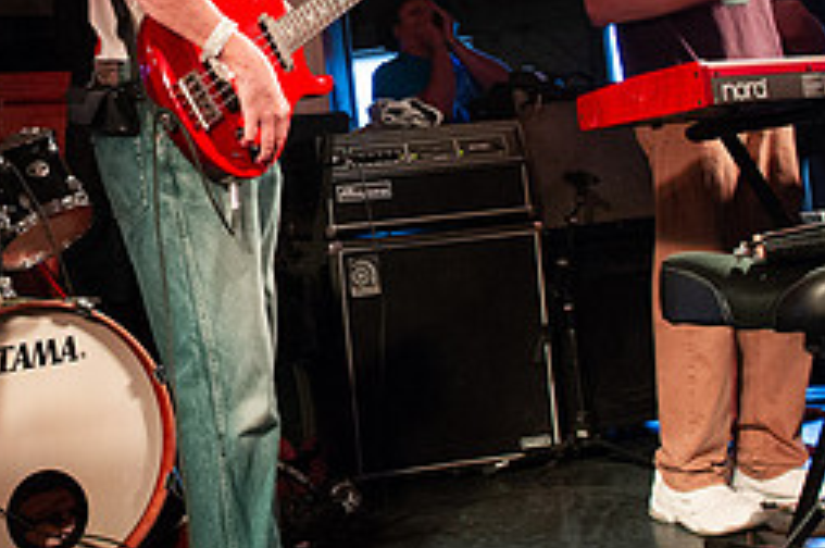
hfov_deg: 34.0
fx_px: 1259
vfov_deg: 24.4
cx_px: 62
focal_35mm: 55
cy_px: 179
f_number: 6.3
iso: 6400
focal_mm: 24
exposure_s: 1/50
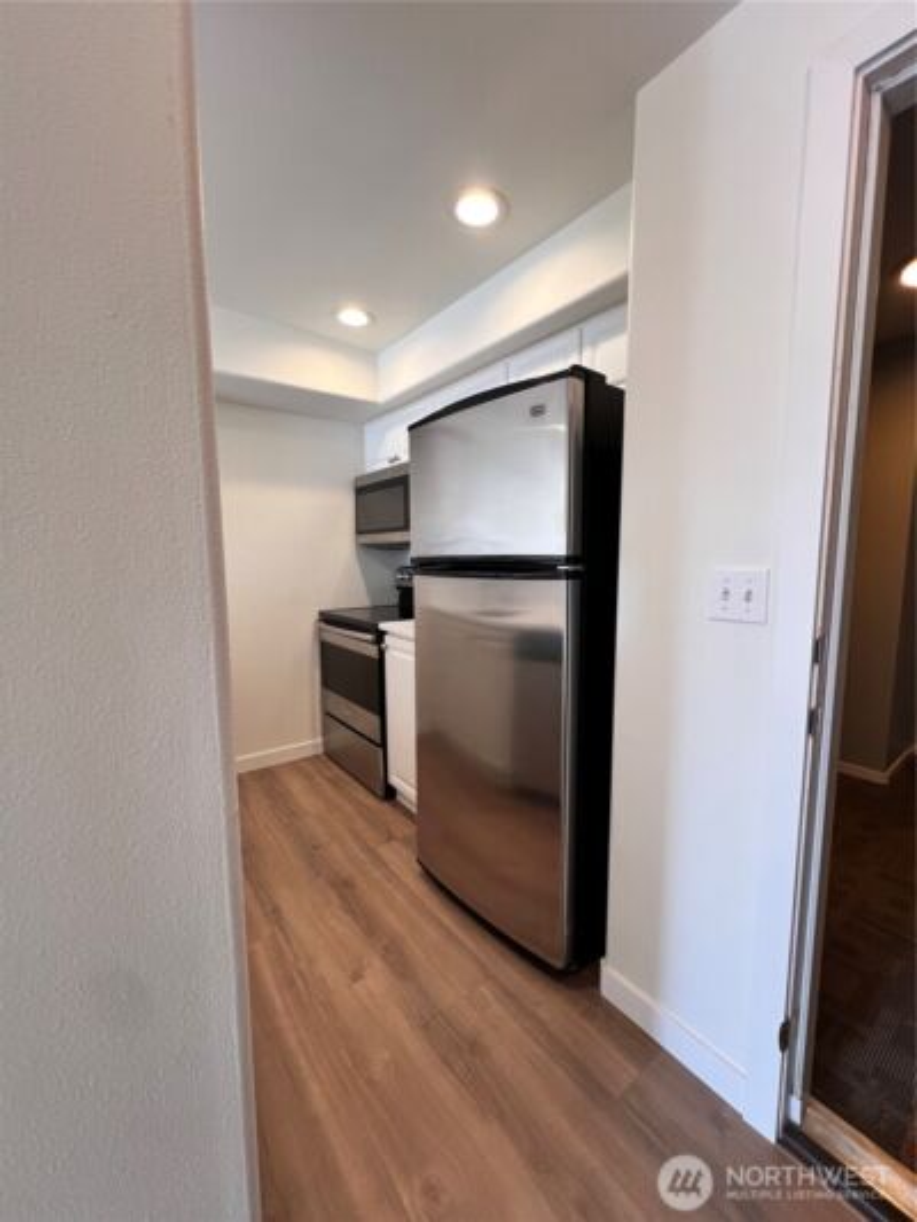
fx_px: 459
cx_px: 458
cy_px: 611
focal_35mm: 13
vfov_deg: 106.2
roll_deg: -0.2
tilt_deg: -5.3
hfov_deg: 89.9
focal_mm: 1.57
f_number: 1.8
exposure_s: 1/120
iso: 160
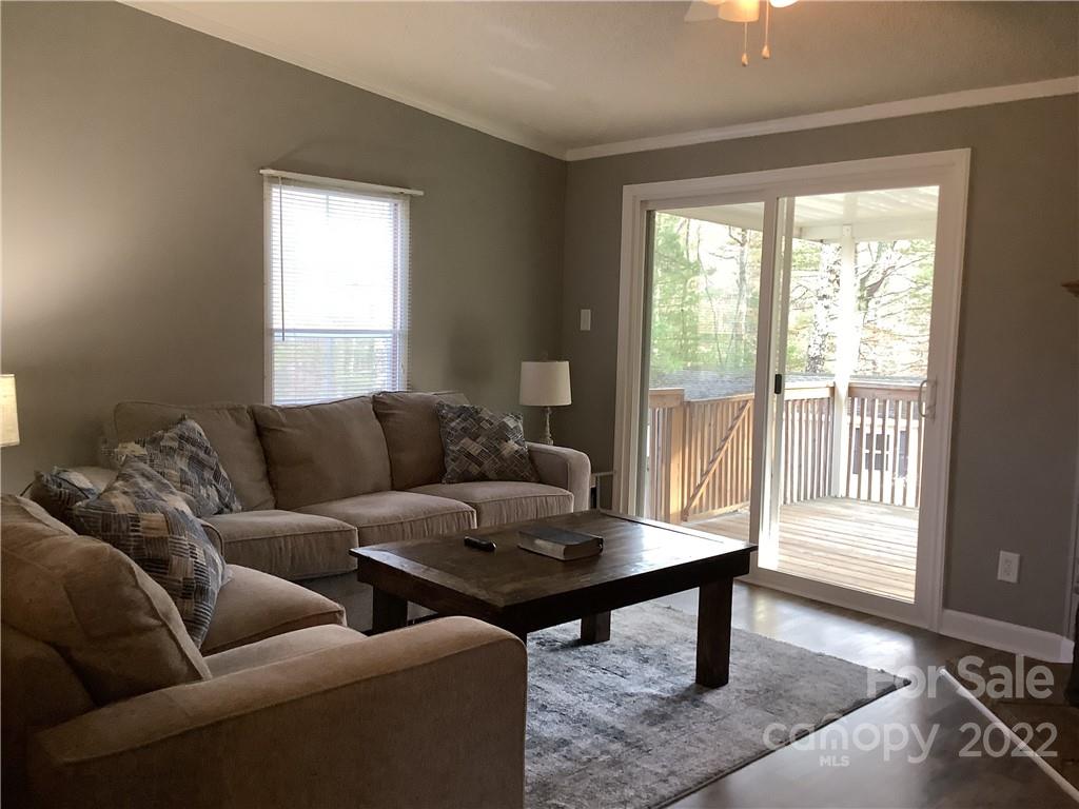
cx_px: 540
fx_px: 966
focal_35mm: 31
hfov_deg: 58.4
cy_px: 404
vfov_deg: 45.4
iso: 200
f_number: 2.4
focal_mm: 3.3
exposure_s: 1/50
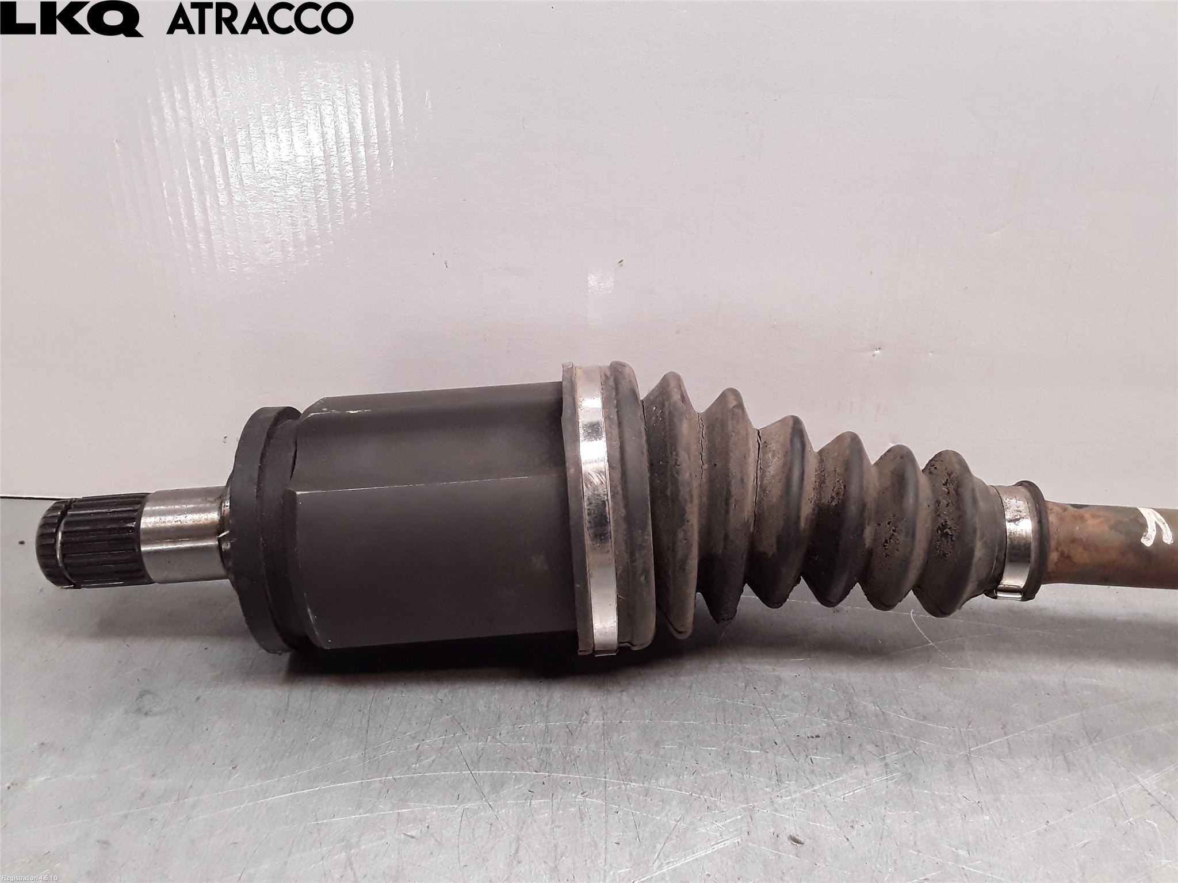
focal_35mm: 28
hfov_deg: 63.4
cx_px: 589
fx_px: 953
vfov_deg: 49.7
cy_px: 442
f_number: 1.9
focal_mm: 2.91
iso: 100
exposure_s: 1/100
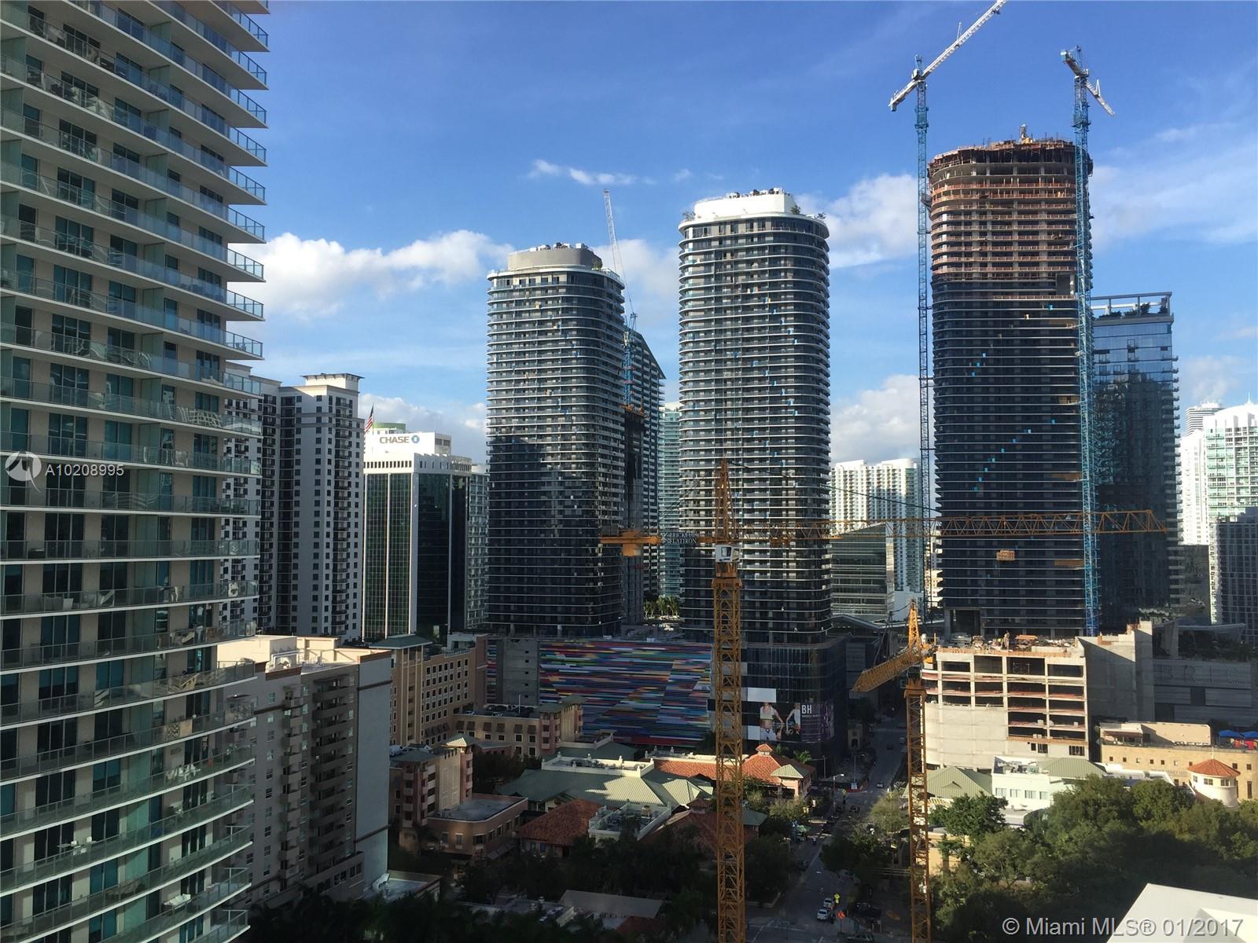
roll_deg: -0.8
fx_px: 1054
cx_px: 629
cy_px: 472
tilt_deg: +2.6
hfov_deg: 61.7
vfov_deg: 48.2
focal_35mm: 29
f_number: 2.2
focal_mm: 4.15
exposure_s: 1/1276
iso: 32
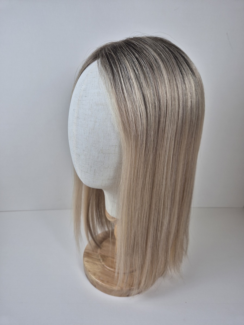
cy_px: 162
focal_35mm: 23
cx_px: 122
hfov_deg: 58.9
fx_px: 216
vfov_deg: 73.9
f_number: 1.8
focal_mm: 5.4
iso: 40
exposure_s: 1/180
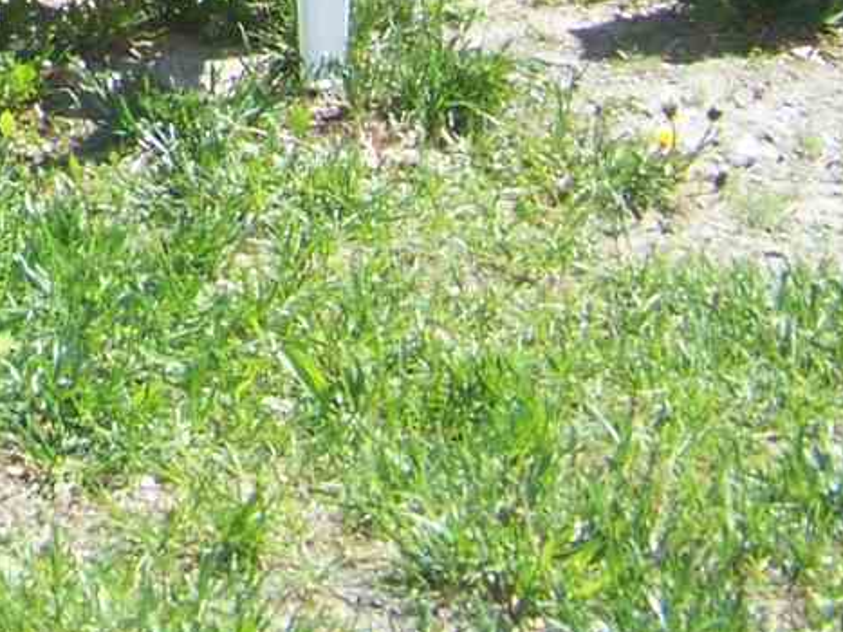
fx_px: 3847
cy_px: -701
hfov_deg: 11.4
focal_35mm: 158
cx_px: -783
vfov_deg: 8.8
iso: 69
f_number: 2.8
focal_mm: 5.85
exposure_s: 1/500
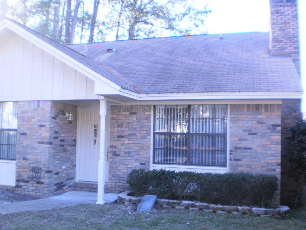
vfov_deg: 39.7
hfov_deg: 51.4
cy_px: 115
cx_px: 153
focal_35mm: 36
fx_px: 318
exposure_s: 1/80
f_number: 3.1
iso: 100
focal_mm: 6.3
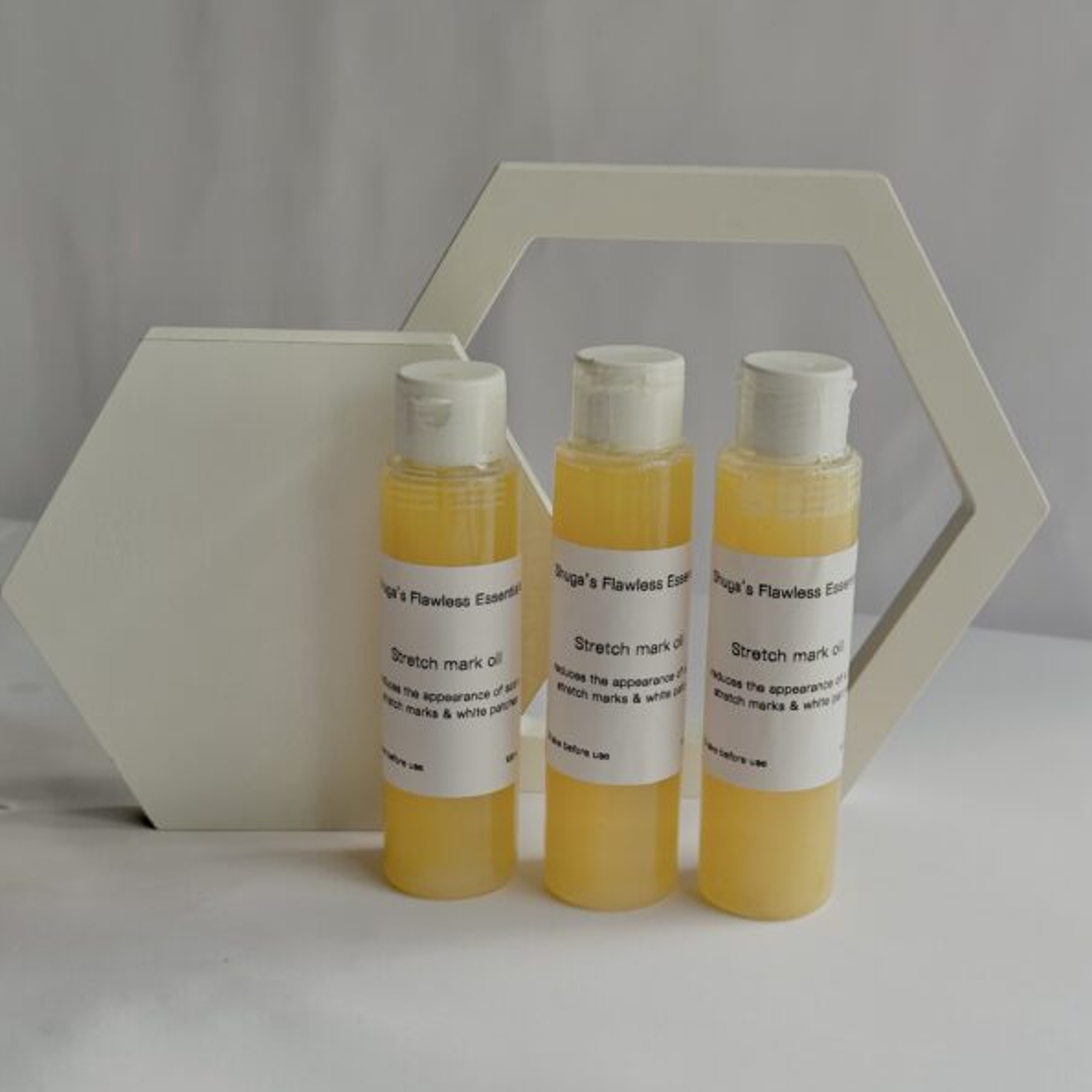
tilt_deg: -16.5
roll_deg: -0.9
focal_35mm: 57
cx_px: 543
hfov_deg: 30.0
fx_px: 2034
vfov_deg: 30.0
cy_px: 554
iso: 160
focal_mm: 6.86
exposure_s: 1/60
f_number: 1.78
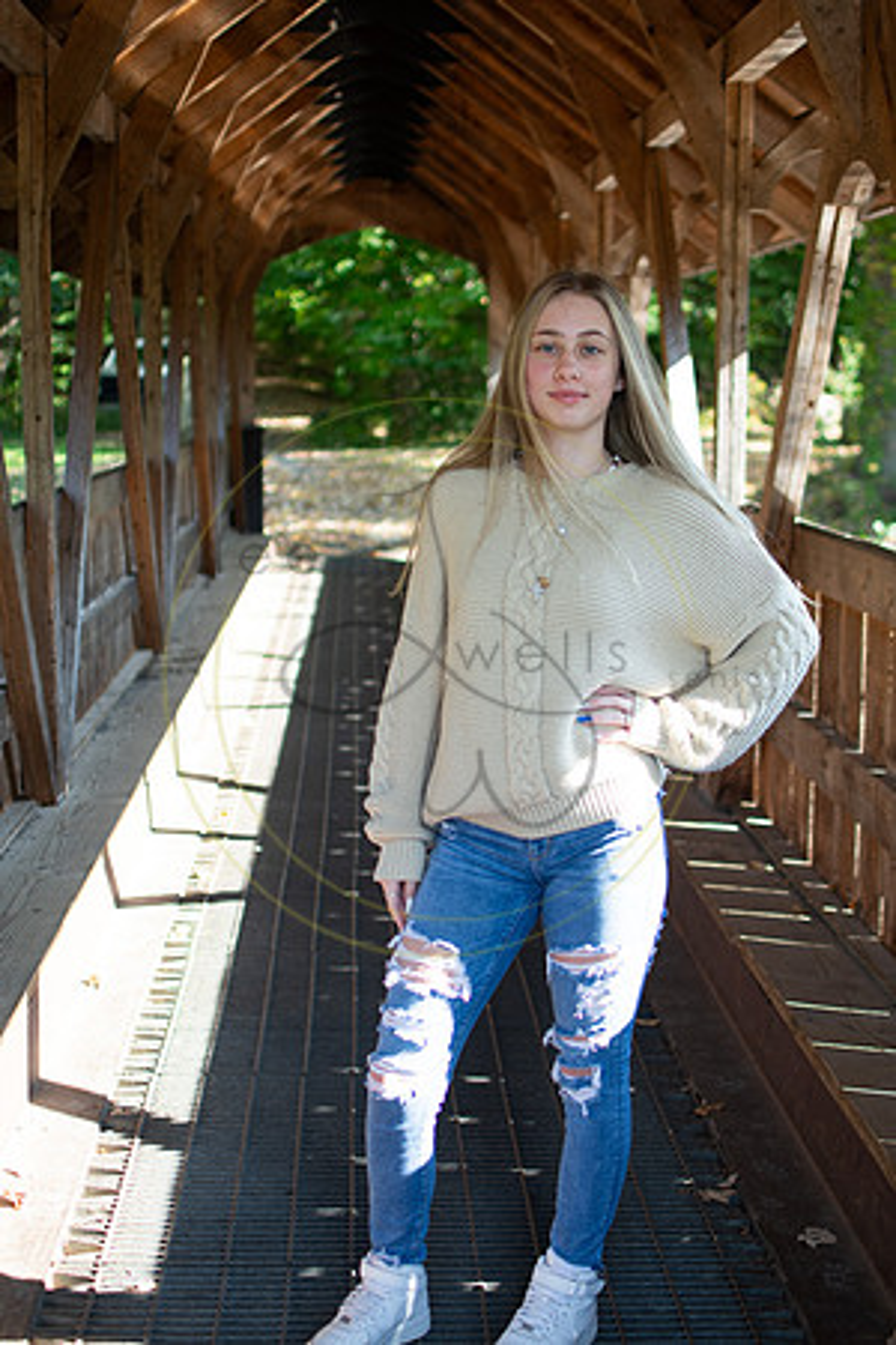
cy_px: 672
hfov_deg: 26.0
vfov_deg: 38.2
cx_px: 448
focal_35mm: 52
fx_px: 1941
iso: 100
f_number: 2.5
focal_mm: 35
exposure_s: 1/200
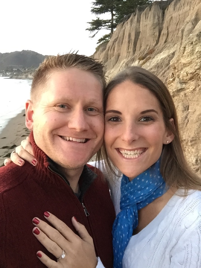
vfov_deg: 58.4
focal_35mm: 31
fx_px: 240
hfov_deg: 45.4
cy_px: 134
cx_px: 100
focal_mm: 2.65
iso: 80
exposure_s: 1/30
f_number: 2.2
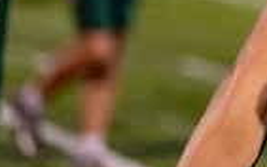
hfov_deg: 7.5
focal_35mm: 271
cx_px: 503
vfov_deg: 4.7
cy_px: -208
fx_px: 1971
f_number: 1.2
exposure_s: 1/1000
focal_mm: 50
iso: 1000
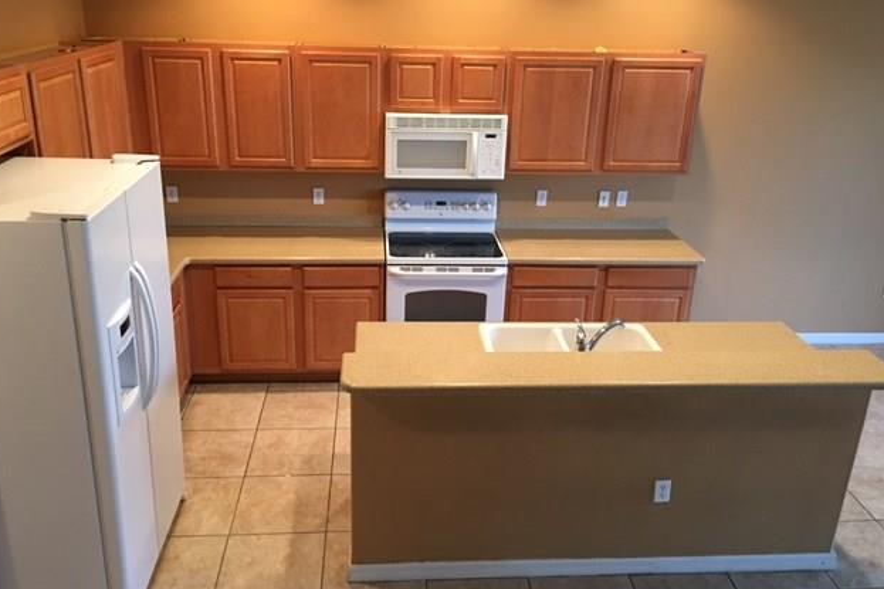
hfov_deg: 60.3
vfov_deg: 42.3
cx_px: 433
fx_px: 761
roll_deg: -2.4
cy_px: 273
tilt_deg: -19.2
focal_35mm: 31
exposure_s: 1/15
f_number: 2.2
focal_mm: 4.15
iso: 80
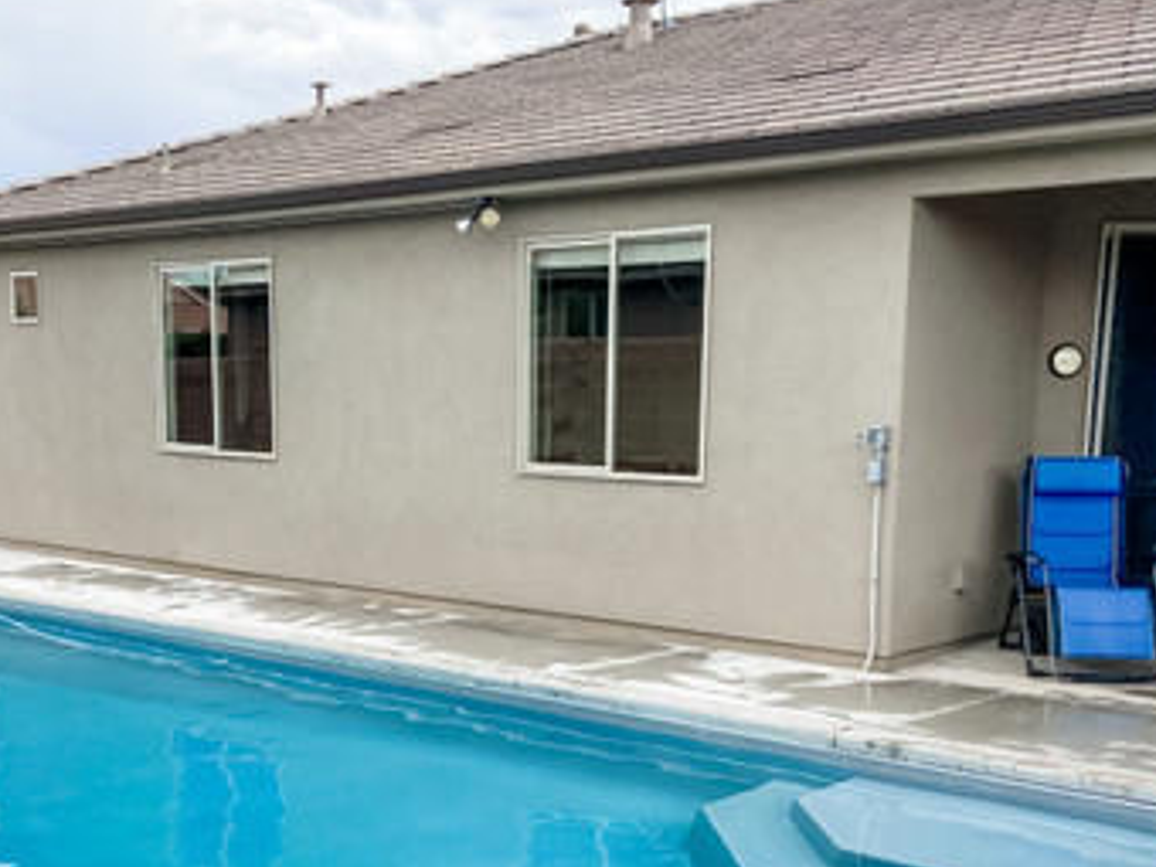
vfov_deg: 29.1
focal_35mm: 49
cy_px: 687
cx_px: 445
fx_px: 1636
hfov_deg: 38.7
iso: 32
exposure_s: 1/2000
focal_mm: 4.25
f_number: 1.8
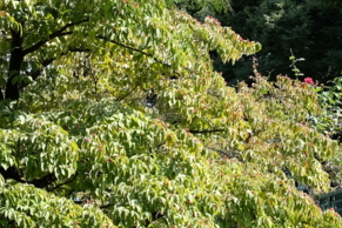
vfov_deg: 11.0
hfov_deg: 15.3
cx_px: 519
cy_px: 253
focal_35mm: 123
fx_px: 1168
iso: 200
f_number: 5.6
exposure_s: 1/200
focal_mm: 23
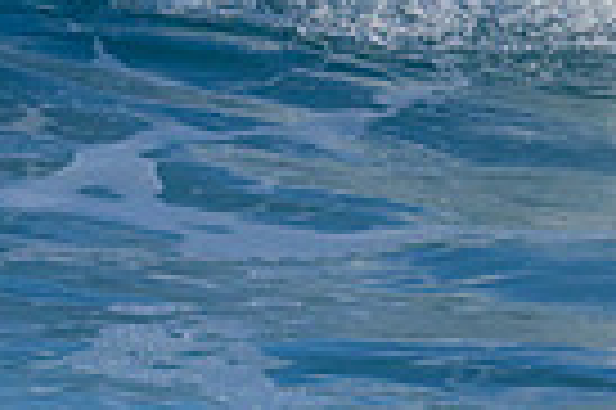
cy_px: -196
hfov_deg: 0.8
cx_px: -360
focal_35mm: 2430
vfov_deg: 0.6
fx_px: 41530
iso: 1100
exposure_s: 1/2000
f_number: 11
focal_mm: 560
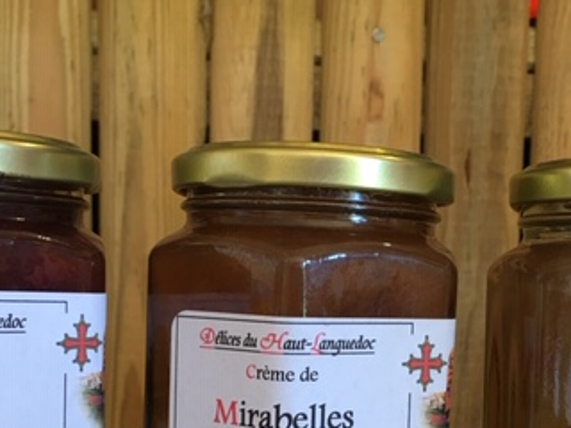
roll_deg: -2.7
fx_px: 957
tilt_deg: -6.4
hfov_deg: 33.2
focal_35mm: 58
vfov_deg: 24.4
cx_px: 316
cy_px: 392
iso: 32
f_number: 2.2
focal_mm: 4.15
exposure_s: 1/17
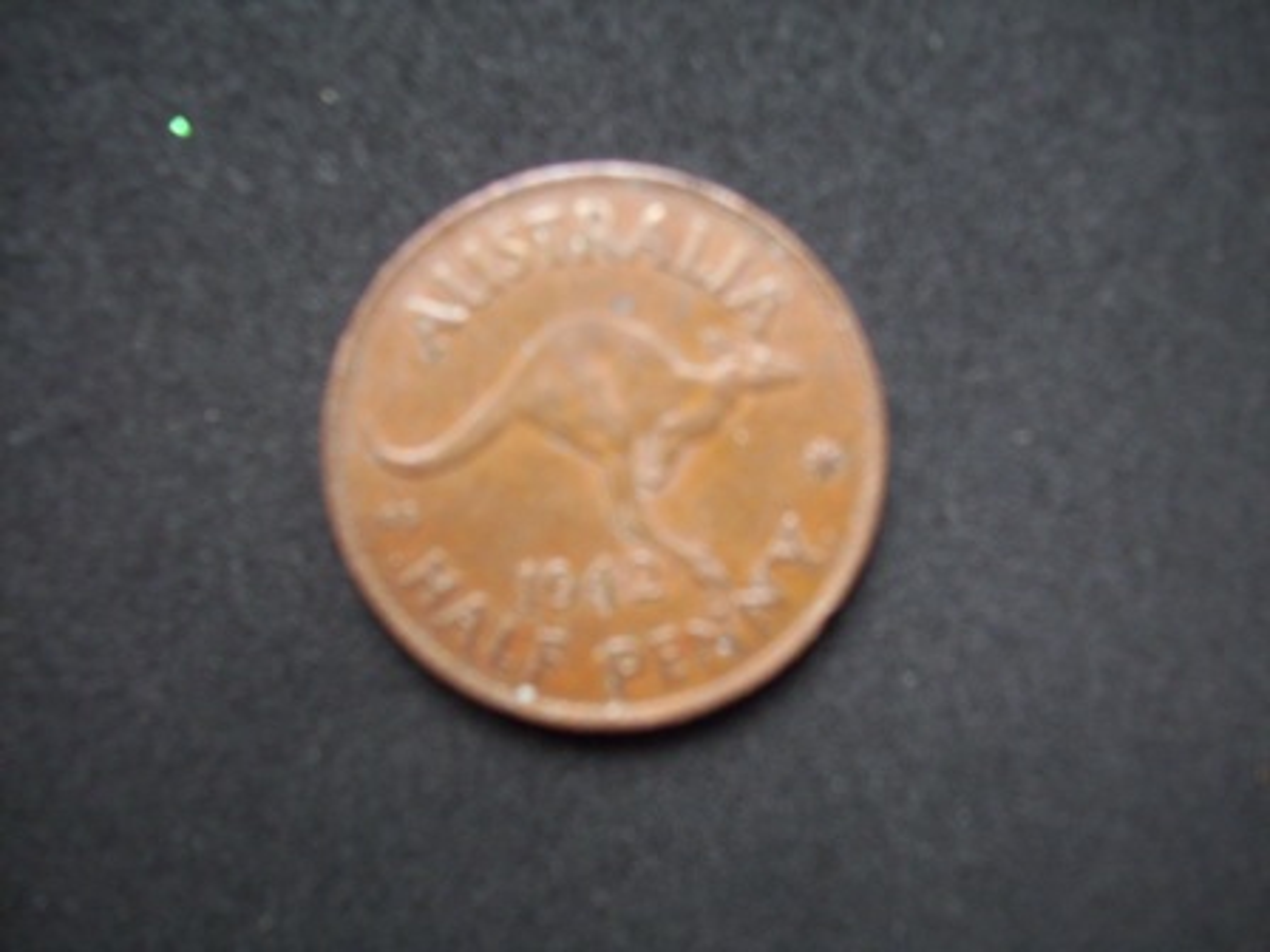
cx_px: 635
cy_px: 476
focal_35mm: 34
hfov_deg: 54.0
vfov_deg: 41.8
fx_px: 1247
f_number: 2.9
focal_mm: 5.7
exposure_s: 1/8
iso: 160
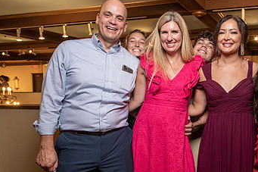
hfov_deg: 46.7
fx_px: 287
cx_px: 194
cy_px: 102
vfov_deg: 33.3
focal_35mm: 40
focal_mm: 23
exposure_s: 1/200
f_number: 5.6
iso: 2000
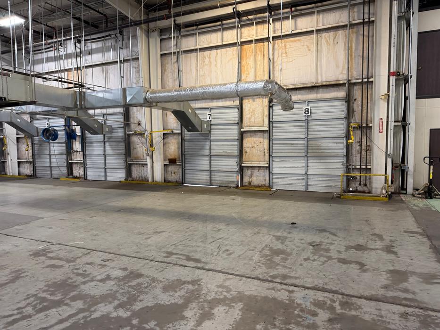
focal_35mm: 24
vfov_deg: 56.8
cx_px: 220
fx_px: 305
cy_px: 165
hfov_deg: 71.6
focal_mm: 6.76
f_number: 1.78
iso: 160
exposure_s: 1/60
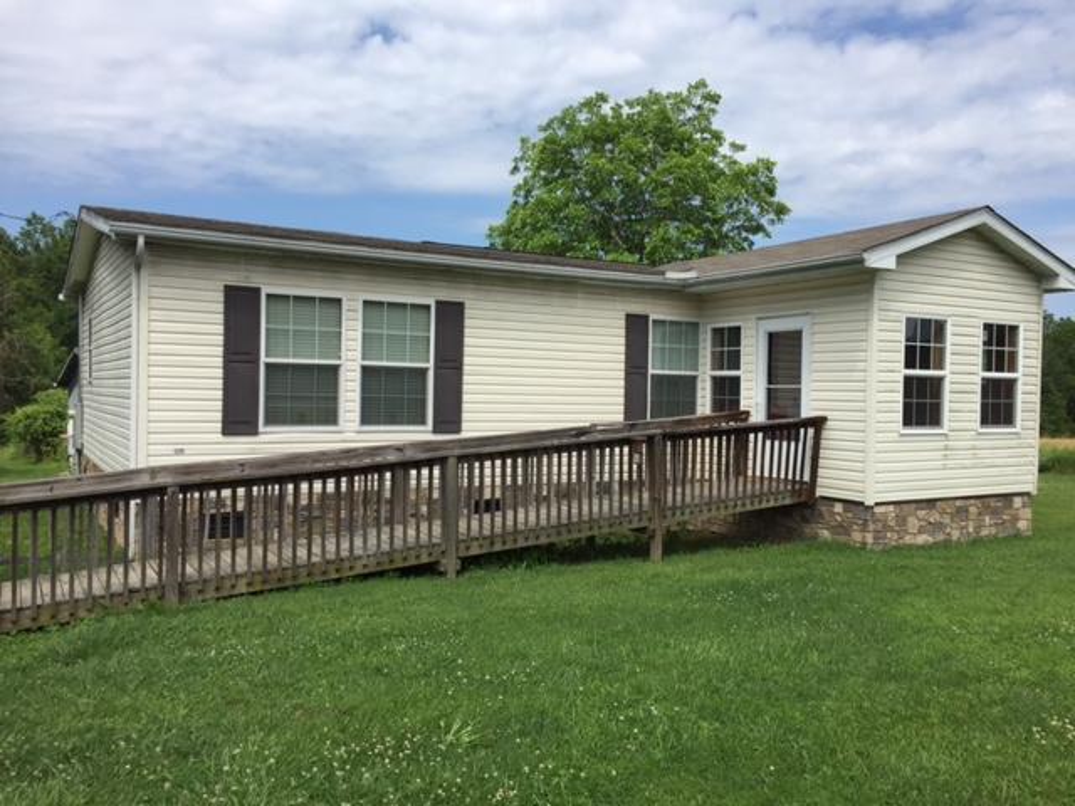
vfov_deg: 48.2
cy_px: 403
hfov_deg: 61.7
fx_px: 901
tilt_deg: -0.1
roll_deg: -1.0
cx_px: 538
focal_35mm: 29
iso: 32
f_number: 2.2
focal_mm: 4.15
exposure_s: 1/2083
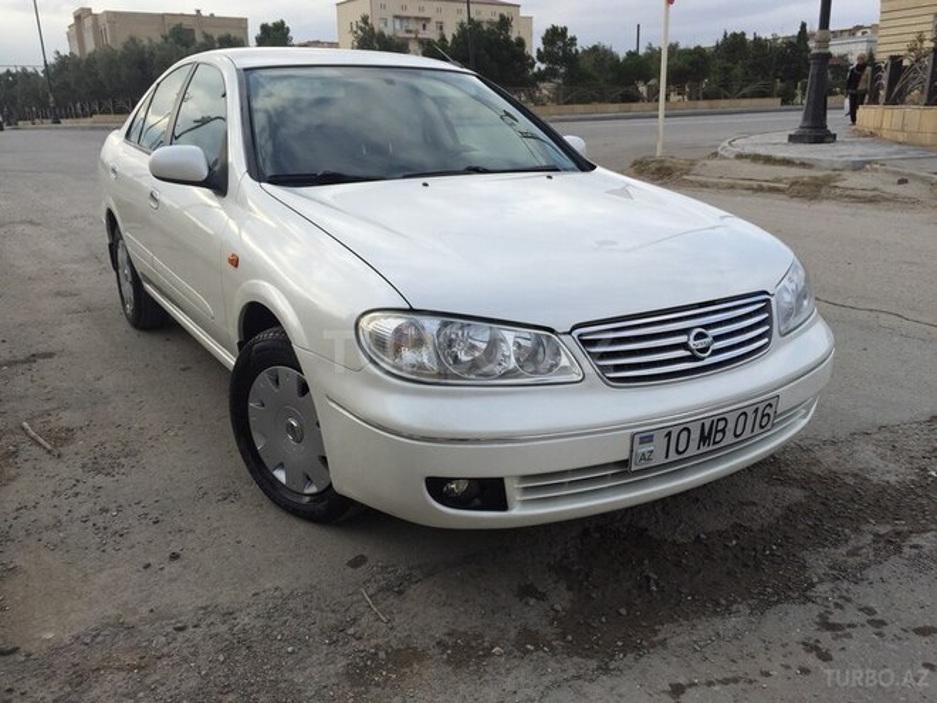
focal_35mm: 29
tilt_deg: -16.7
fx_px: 785
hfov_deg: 61.7
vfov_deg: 48.2
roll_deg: -1.8
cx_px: 468
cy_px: 352
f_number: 2.2
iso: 32
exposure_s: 1/1199
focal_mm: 4.15
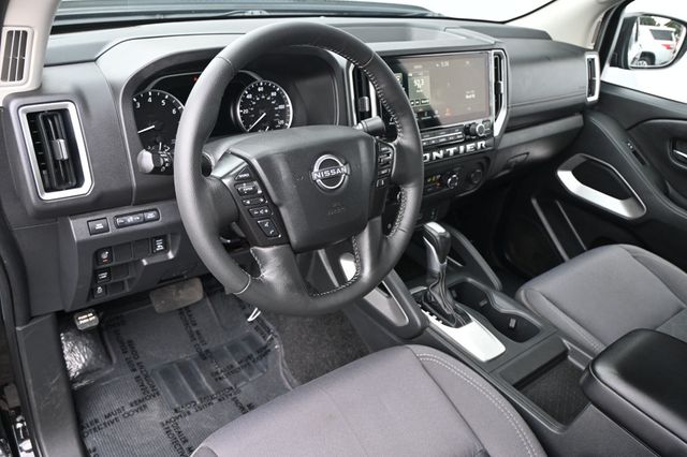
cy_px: 228
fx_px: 558
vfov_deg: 44.6
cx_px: 344
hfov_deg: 63.2
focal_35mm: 29
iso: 400
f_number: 3.8
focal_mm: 19.5
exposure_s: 1/160
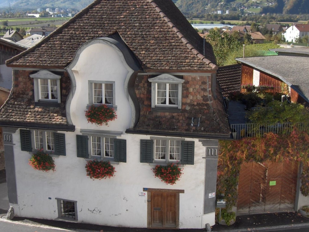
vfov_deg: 36.8
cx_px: 154
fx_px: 348
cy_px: 116
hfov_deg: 47.9
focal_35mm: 39
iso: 100
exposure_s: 1/271
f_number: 4.8
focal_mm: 8
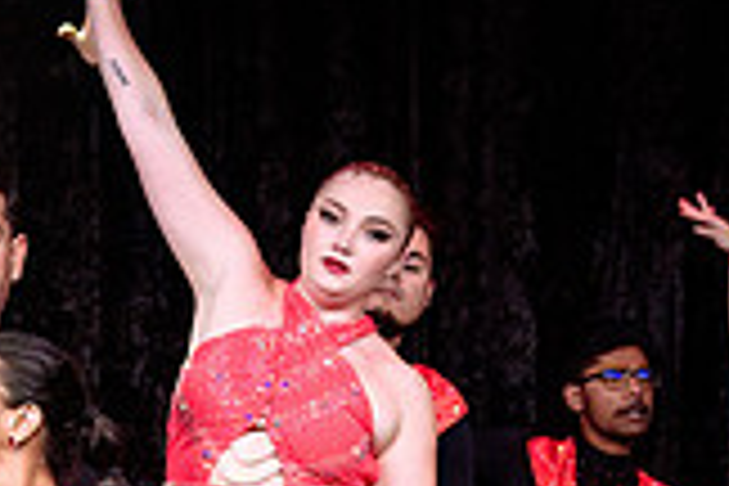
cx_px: -5
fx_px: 3199
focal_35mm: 158
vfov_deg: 8.6
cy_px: 578
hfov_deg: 12.8
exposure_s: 1/400
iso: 1600
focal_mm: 38
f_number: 3.2
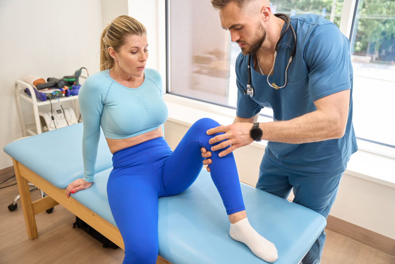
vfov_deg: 42.7
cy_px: 132
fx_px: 337
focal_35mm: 31
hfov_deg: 60.8
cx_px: 198
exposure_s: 1/320
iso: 800
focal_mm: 30.7
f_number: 2.8
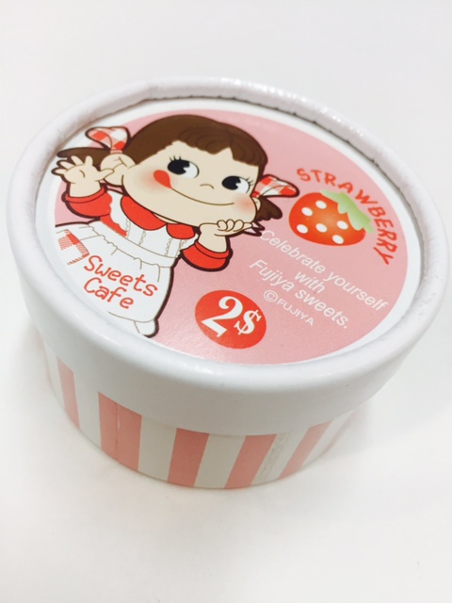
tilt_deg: -52.0
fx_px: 505
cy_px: 302
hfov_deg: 48.2
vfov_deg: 61.7
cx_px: 226
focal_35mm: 29
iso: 40
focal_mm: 4.15
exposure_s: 1/33
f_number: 2.2
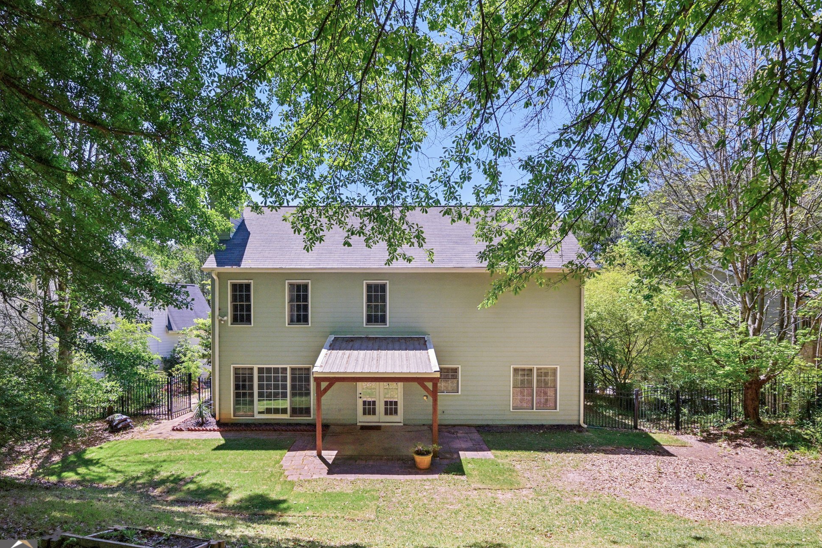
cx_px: 387
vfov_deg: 68.8
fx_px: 400
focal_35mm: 18
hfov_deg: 91.4
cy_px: 277
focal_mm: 16.5
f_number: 8
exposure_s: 1/1000
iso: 400
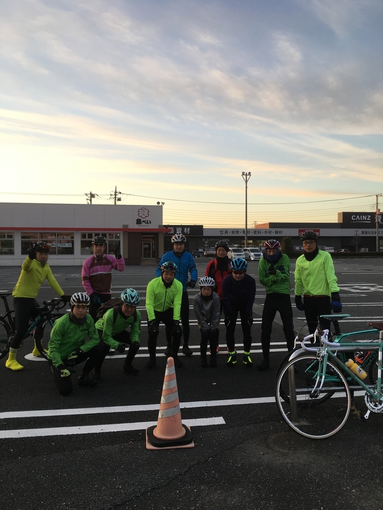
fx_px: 428
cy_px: 255
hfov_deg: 48.2
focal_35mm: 29
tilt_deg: -0.5
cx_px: 192
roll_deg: +0.5
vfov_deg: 61.7
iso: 32
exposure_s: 1/120
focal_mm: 4.15
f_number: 2.2
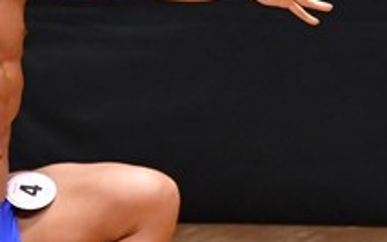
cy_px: 156
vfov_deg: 1.2
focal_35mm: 1111
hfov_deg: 1.9
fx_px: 11715
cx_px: -114
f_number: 5.6
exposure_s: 1/400
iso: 6400
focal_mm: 200
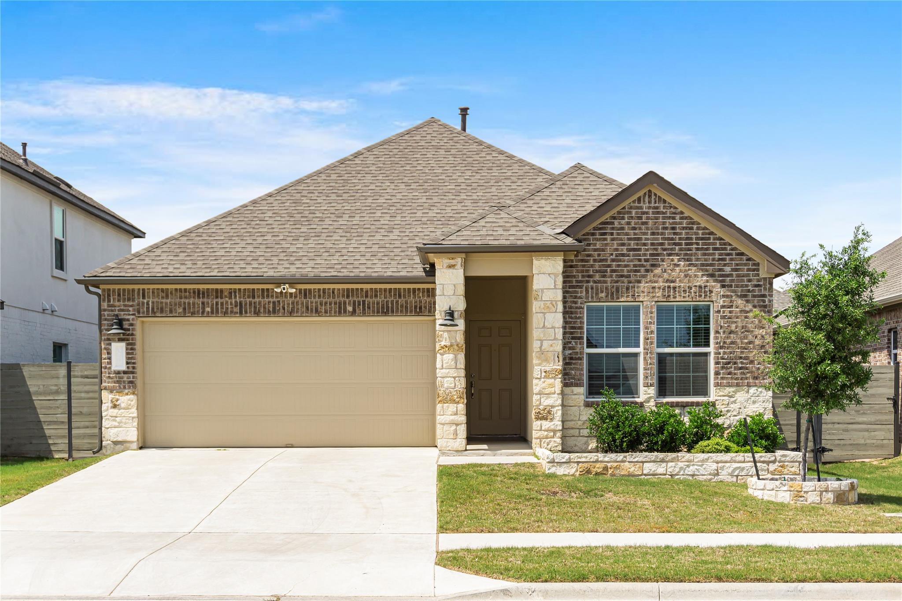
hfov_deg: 37.9
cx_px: 451
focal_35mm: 52
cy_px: 300
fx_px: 1315
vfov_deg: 25.7
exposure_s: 1/1600
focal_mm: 35
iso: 160
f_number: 5.6
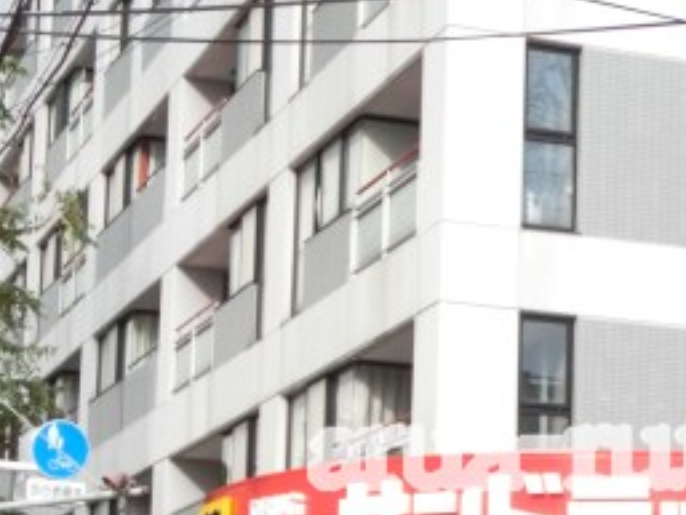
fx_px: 2320
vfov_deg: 12.6
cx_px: 627
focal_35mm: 117
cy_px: 451
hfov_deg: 16.6
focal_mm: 8.29
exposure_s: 1/160
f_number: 4.2
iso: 80
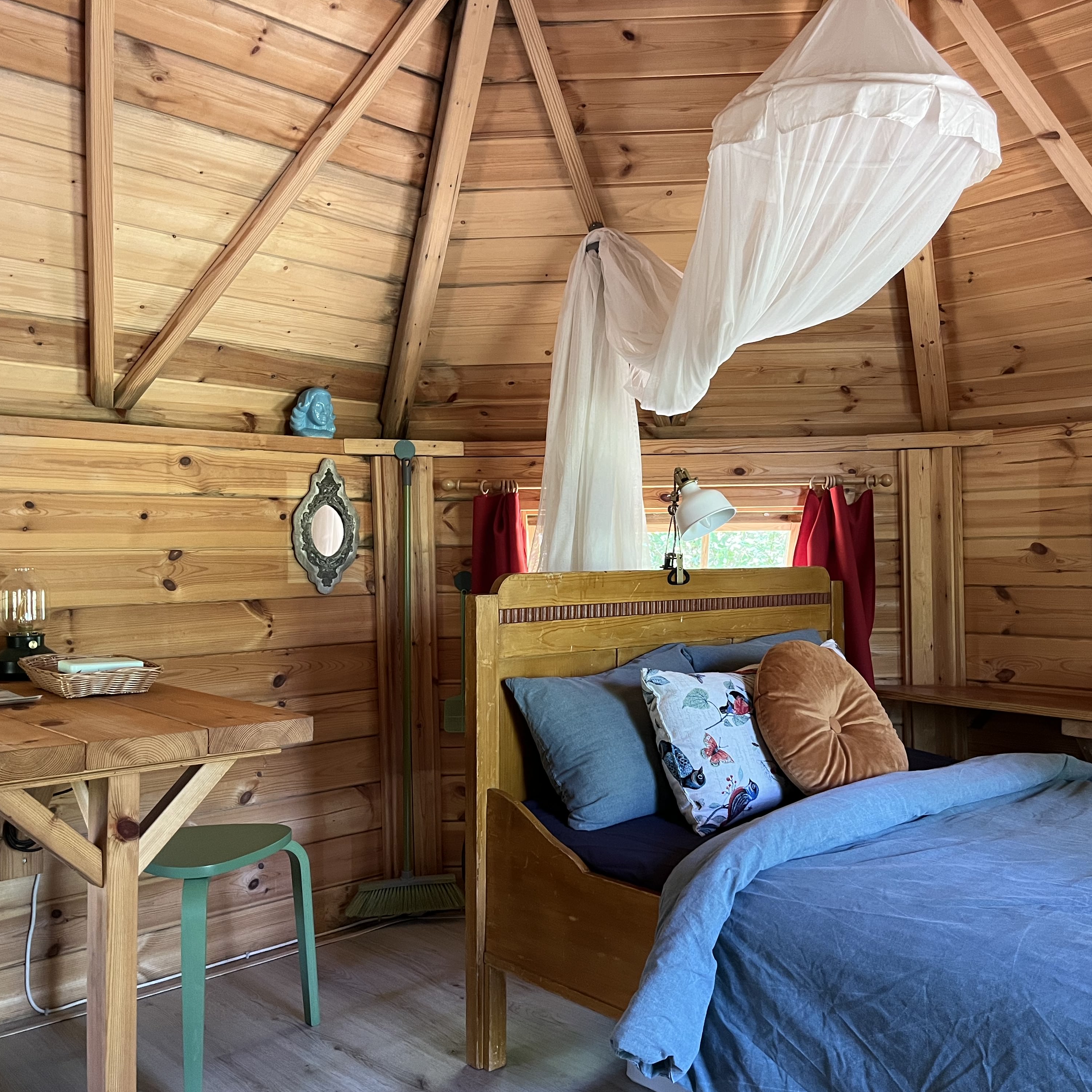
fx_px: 1106
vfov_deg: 52.5
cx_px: 583
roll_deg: -0.3
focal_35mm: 31
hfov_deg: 52.5
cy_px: 549
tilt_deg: -0.3
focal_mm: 5.1
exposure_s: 1/60
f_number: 1.6
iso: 400
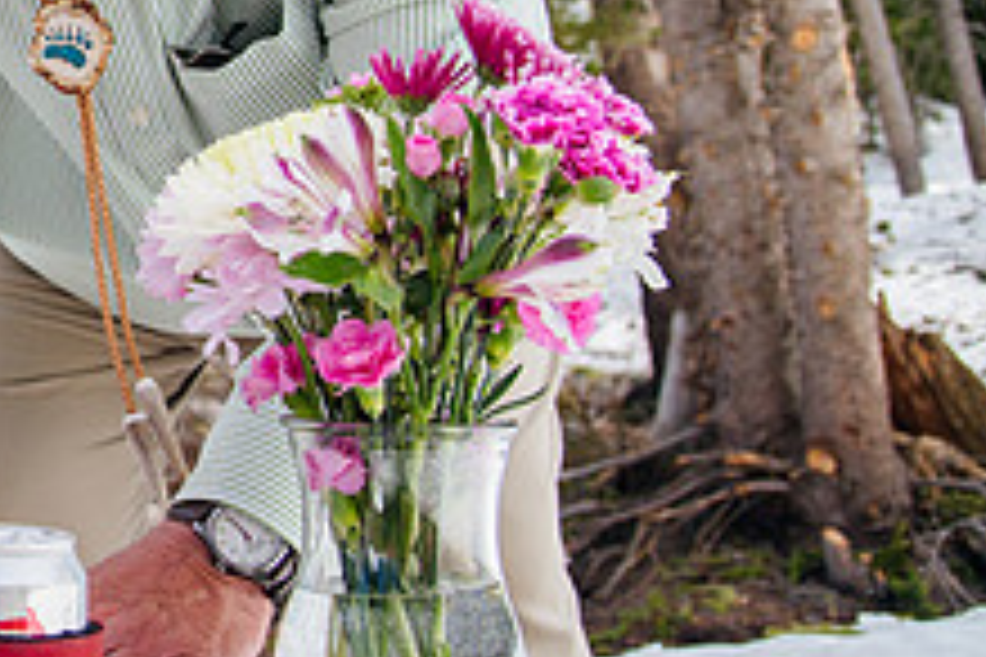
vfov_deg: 18.1
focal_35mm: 74
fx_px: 2027
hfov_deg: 24.0
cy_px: 58
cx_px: -302
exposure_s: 1/320
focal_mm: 28
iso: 250
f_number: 5.6
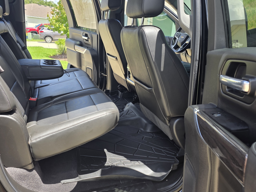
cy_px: 89
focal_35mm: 30
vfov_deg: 46.8
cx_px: 128
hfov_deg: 60.0
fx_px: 222
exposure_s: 1/359
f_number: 1.7
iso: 25
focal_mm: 6.25
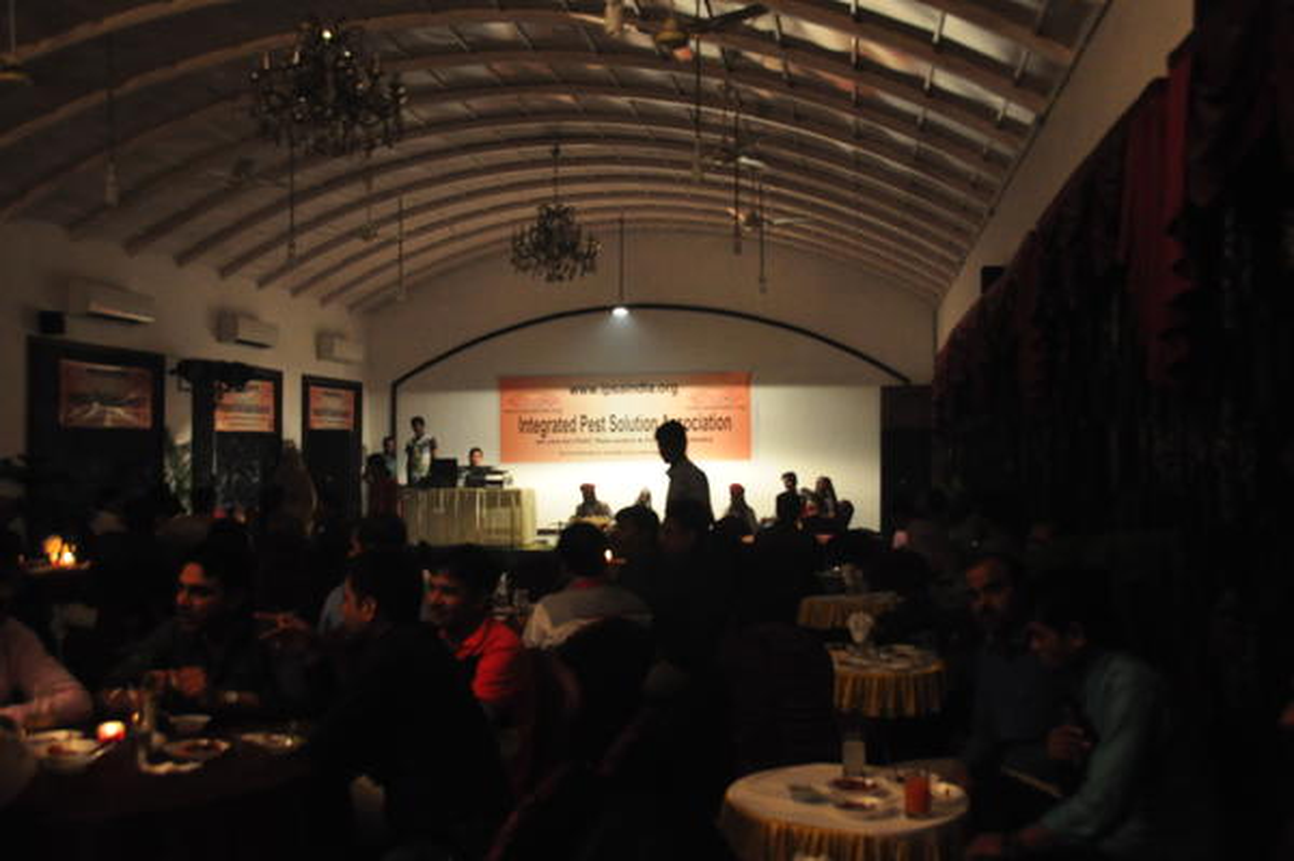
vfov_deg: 36.8
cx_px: 647
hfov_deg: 53.2
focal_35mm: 36
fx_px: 1293
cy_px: 430
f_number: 5
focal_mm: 24
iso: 2000
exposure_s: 1/50
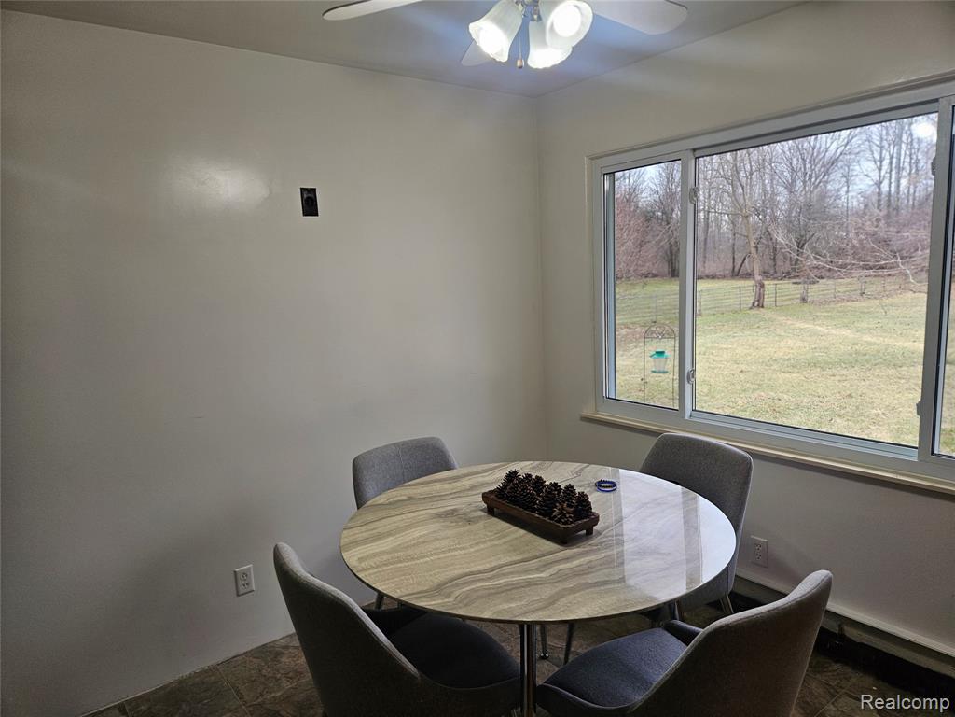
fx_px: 635
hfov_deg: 73.9
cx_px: 478
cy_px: 358
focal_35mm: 23
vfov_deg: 58.9
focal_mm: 5.4
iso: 64
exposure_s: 1/120
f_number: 1.8
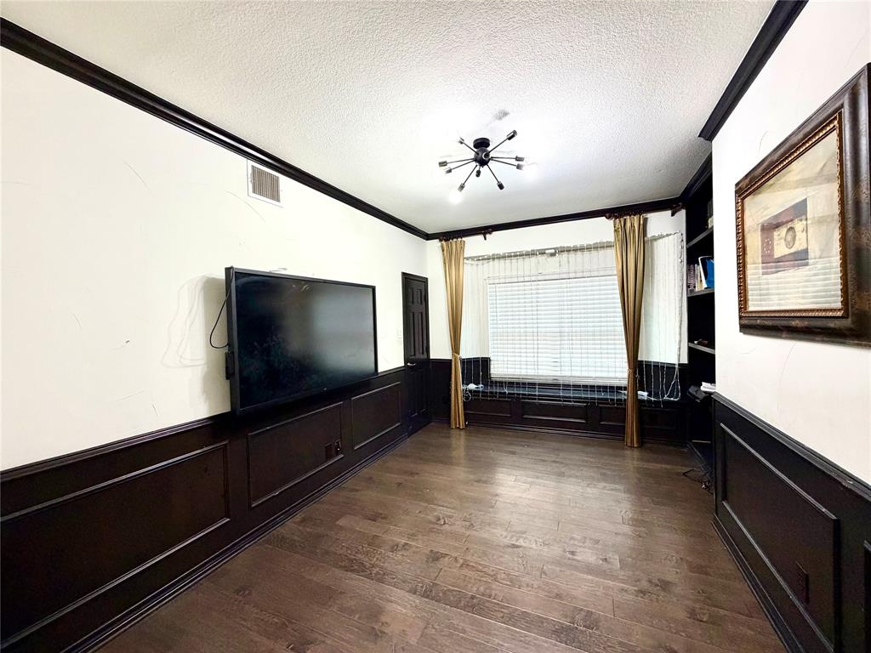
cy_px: 326
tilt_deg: -0.9
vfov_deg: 85.7
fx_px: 352
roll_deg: +2.5
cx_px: 436
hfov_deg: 102.1
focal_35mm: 14
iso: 320
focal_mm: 2.22
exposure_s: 1/60
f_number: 2.2
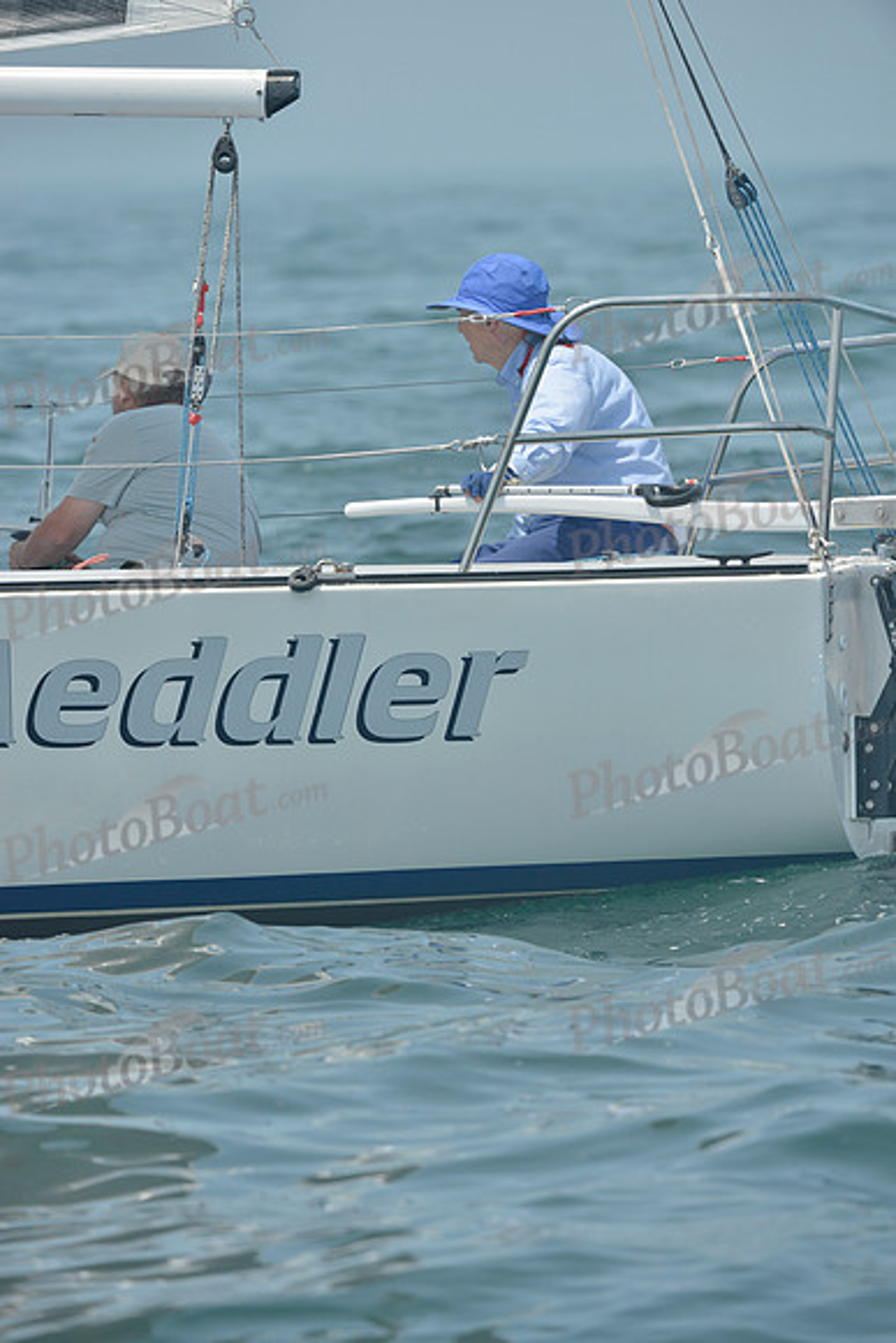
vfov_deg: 9.4
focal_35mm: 220
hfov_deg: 6.2
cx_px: 448
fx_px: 8208
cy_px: 672
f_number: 7.1
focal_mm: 220
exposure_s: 1/1000
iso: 280
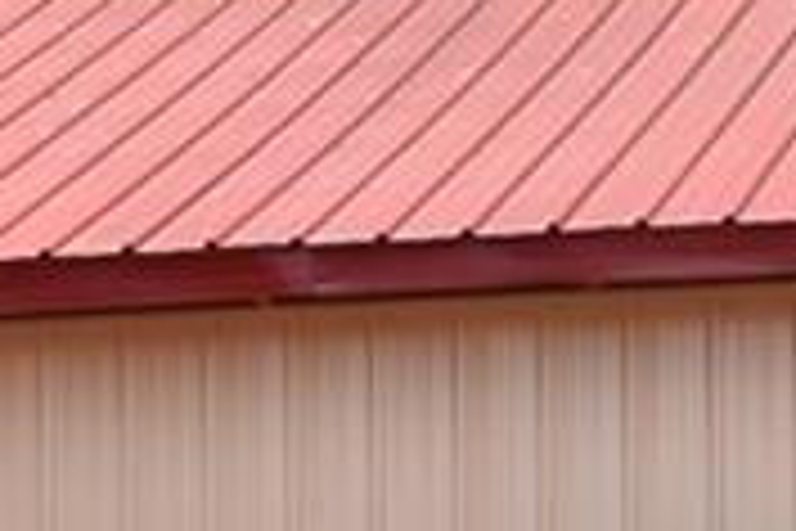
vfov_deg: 5.9
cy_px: 1278
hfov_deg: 9.1
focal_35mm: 225
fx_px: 4975
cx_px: 684
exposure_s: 1/250
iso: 200
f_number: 8
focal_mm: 26
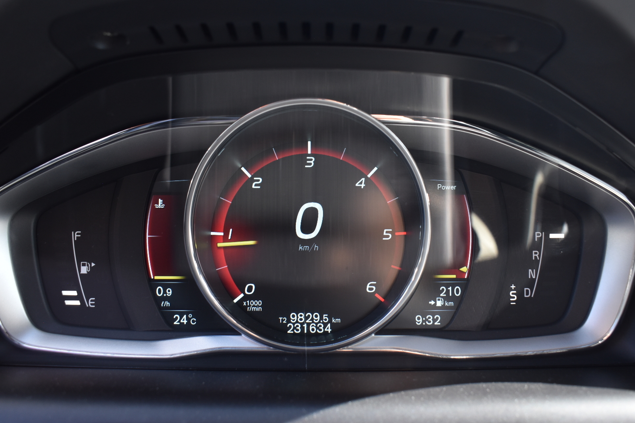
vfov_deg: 38.9
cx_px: 315
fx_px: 600
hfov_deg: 55.8
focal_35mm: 34
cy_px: 205
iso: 400
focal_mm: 22
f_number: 5.6
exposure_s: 1/125
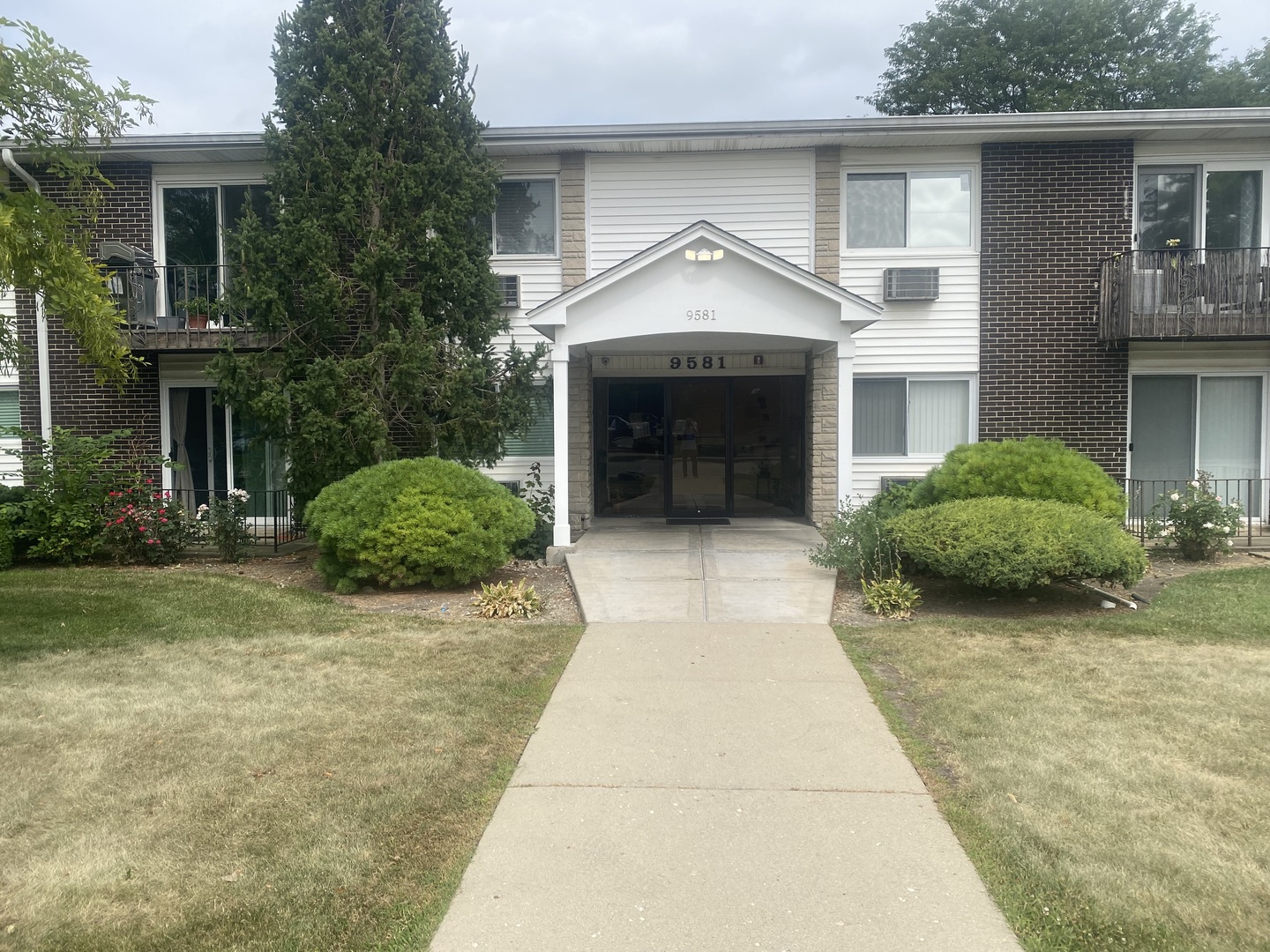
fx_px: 954
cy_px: 476
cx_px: 635
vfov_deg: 53.1
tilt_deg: -5.5
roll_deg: +0.3
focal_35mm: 26
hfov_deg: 67.3
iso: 32
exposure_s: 1/2625
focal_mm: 4.25
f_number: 1.8
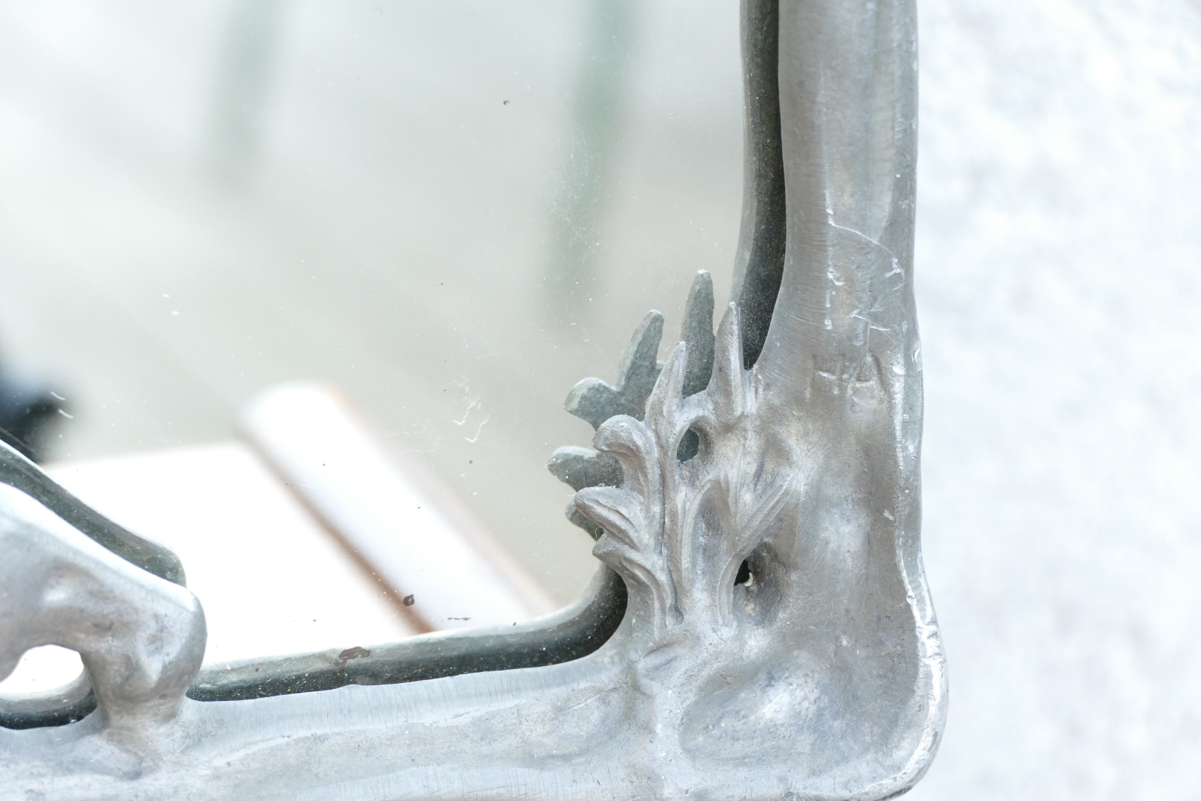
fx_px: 4503
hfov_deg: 15.2
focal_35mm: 135
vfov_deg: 10.2
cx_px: 600
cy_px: 400
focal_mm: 49.07
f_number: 3.9
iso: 640
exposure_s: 1/80
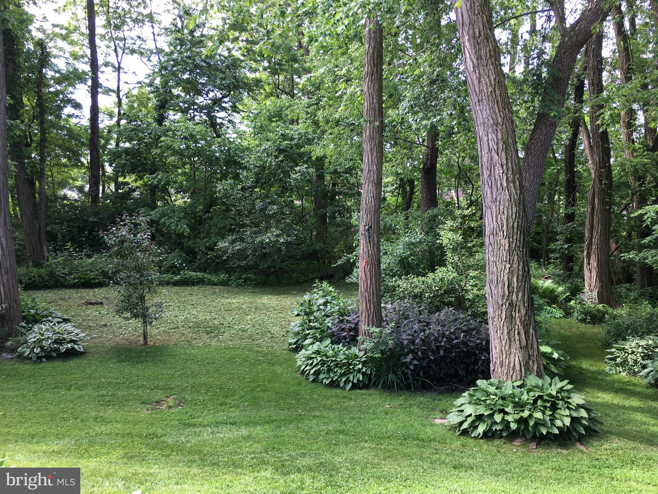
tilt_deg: -6.5
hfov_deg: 61.7
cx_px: 329
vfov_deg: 48.2
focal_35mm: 29
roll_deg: +0.2
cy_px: 247
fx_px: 551
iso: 25
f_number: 2.2
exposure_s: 1/120
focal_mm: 4.15
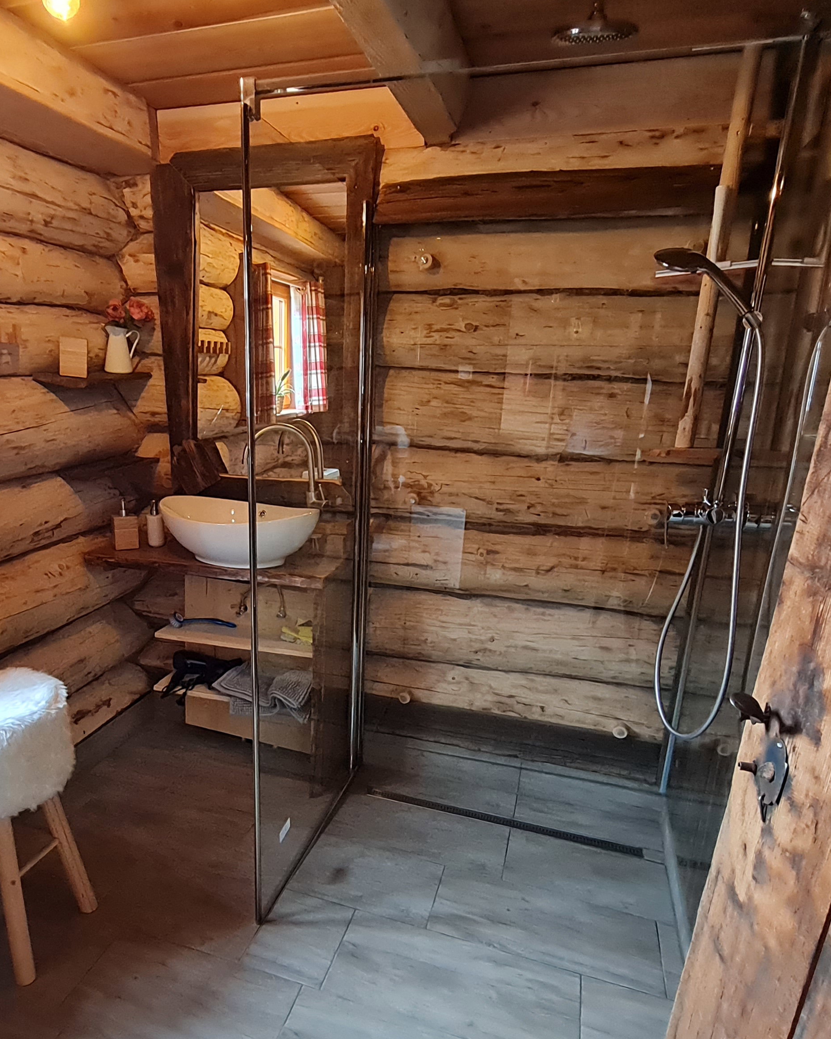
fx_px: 677
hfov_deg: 62.4
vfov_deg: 74.7
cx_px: 318
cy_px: 587
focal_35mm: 22
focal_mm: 1.74
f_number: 2.2
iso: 400
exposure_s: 1/50
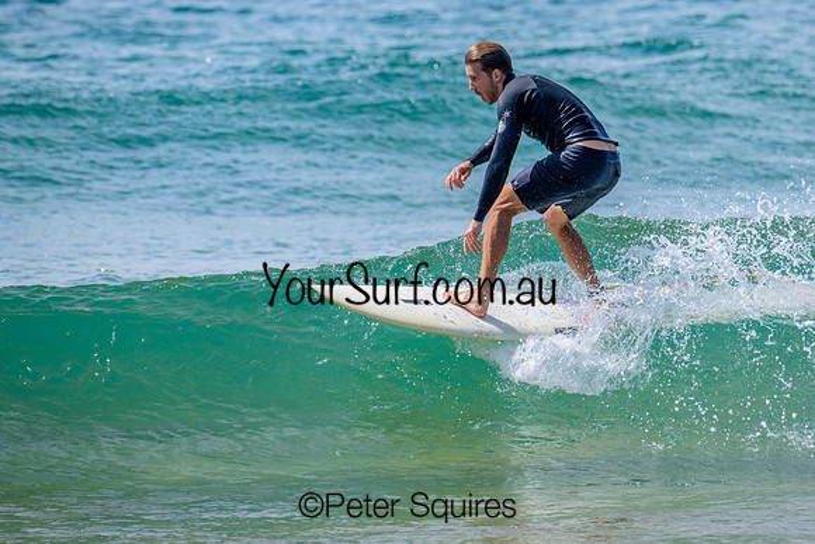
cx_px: 499
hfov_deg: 2.8
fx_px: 16898
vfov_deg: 1.8
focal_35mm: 746
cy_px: 243
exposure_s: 1/2000
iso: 1250
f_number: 11
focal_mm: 610
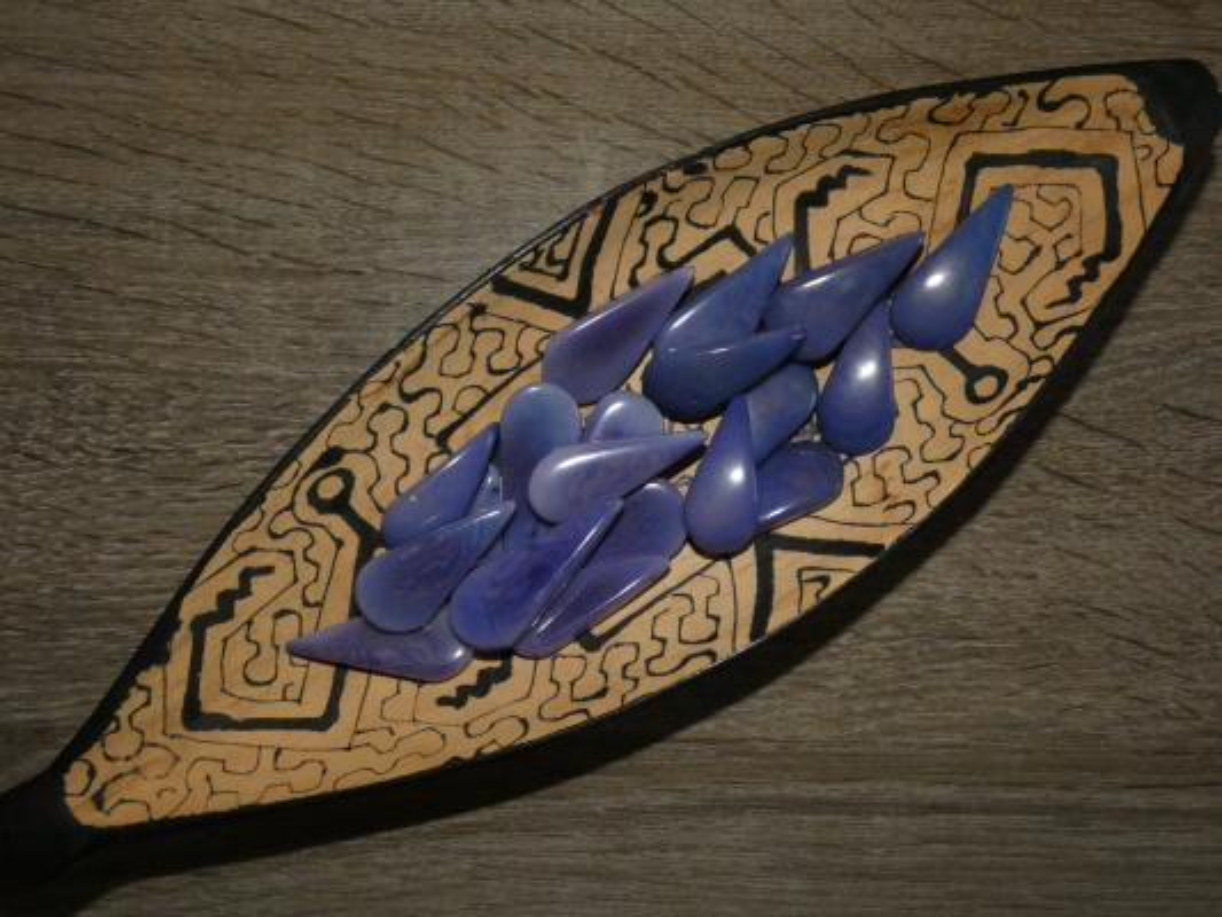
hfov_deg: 60.0
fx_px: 1059
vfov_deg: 46.8
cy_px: 458
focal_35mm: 30
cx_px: 611
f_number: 3.3
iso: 800
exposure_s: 1/60
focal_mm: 5.3
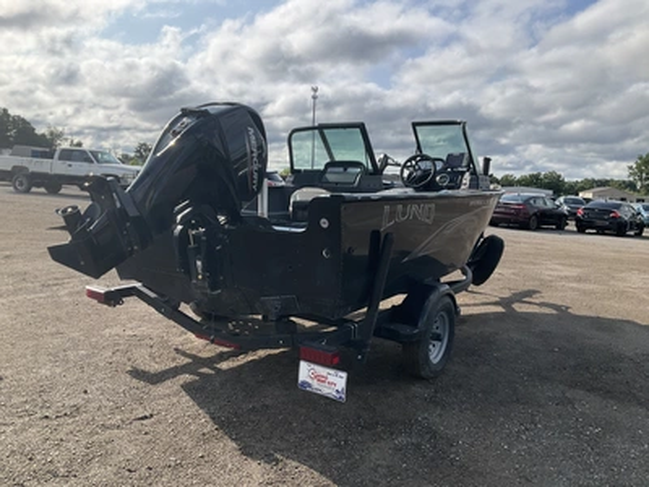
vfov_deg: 48.2
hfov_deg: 61.7
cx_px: 324
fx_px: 544
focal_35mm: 29
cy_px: 244
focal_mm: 3
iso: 25
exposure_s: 1/2058
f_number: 1.8
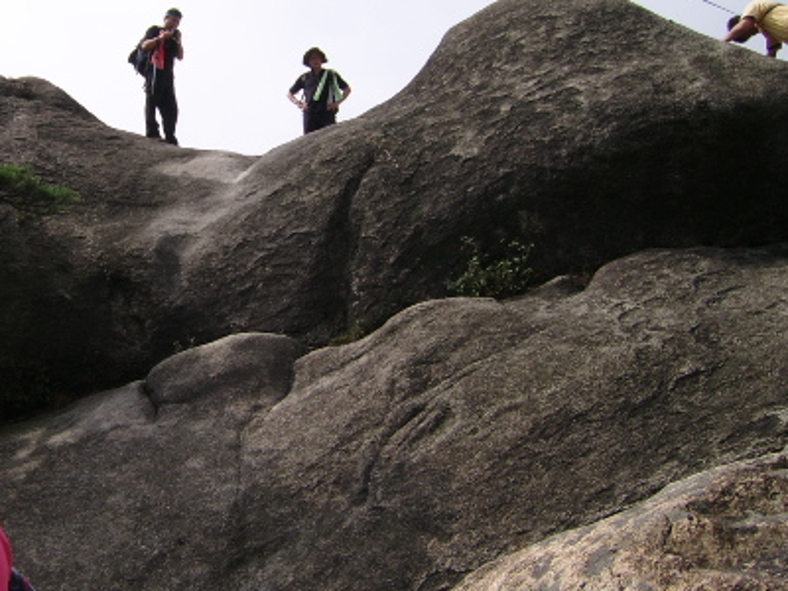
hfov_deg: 33.7
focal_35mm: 56
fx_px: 1275
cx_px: 211
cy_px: 215
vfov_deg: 26.0
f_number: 5.8
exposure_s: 1/500
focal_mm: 5.95
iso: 50
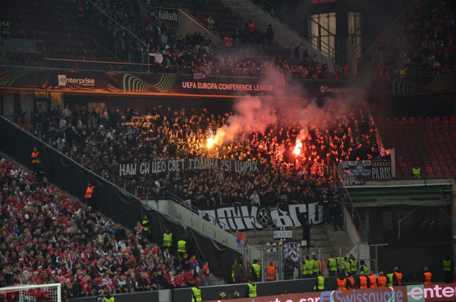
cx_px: 228
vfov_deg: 8.7
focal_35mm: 158
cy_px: 151
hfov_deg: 13.1
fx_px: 1991
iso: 800
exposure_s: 1/125
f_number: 5.6
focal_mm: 105
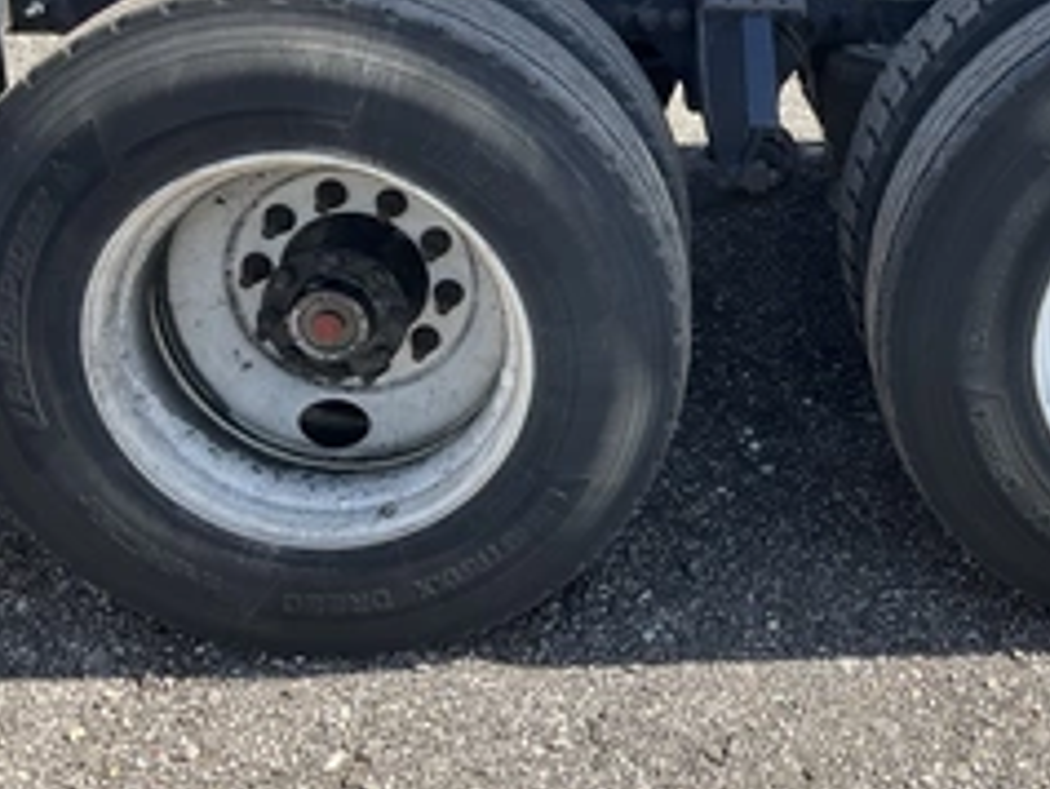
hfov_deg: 38.0
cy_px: 235
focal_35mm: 49
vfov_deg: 29.4
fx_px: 1487
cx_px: 775
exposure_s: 1/435
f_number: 1.8
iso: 25
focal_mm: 3
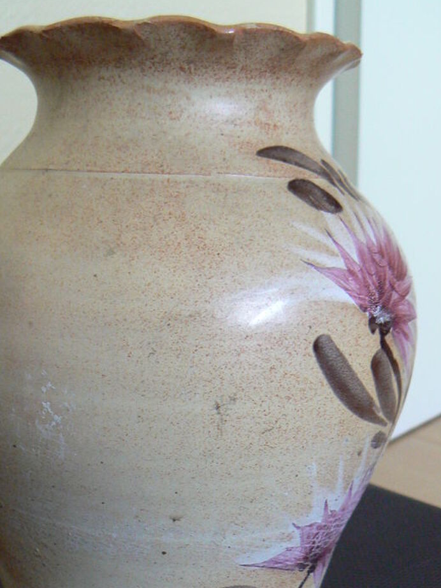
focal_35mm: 52
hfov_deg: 27.9
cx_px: 155
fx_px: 883
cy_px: 391
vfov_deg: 36.5
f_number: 2.8
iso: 200
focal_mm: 6
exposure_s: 1/25
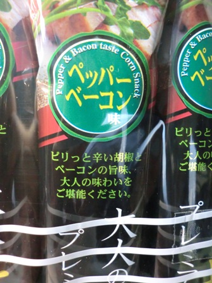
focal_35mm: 32
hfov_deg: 44.2
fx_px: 261
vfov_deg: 56.8
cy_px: 142
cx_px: 106
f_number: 3.5
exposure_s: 1/60
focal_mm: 5.8
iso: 500
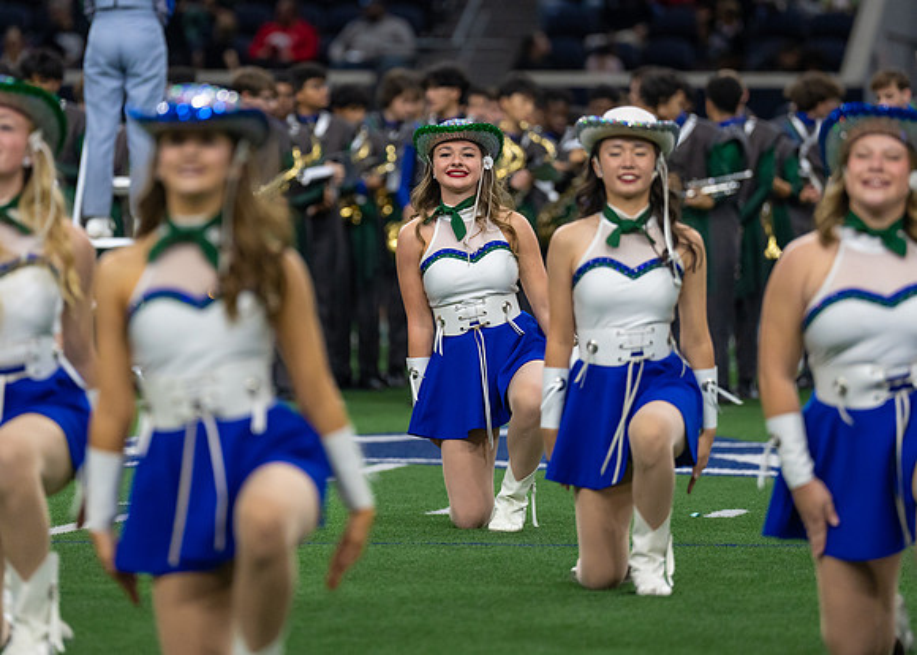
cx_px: 408
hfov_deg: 7.1
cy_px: 256
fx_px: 7349
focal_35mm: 282
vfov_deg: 5.1
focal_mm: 200
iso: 1600
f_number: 2.8
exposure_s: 1/1000
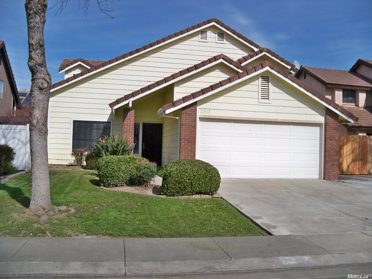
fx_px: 376
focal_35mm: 35
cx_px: 186
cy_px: 140
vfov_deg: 40.7
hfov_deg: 52.6
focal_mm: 6.2
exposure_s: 1/500
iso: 64
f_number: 6.2
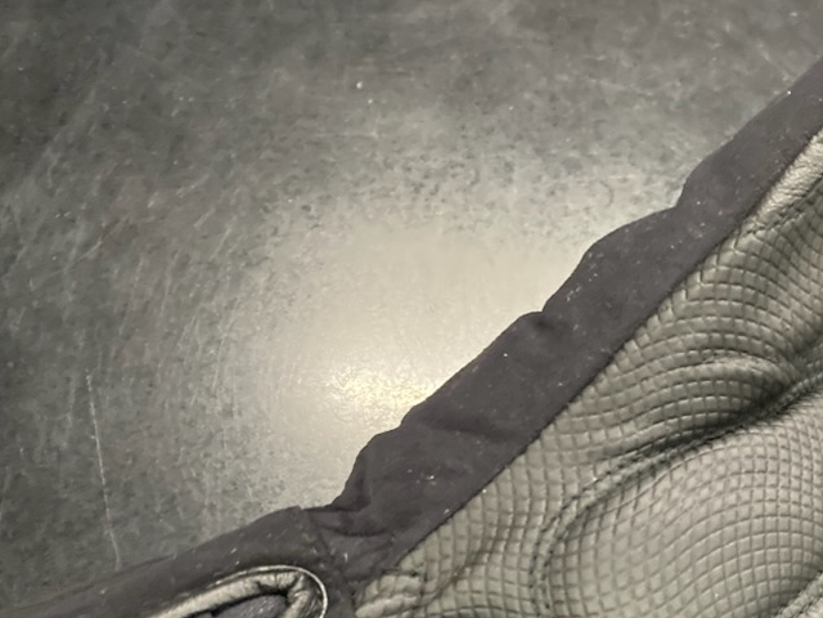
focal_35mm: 56
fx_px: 1331
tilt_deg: -67.3
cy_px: 552
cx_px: 754
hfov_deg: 32.5
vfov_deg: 25.3
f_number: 1.8
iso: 500
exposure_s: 1/25
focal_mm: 3.99
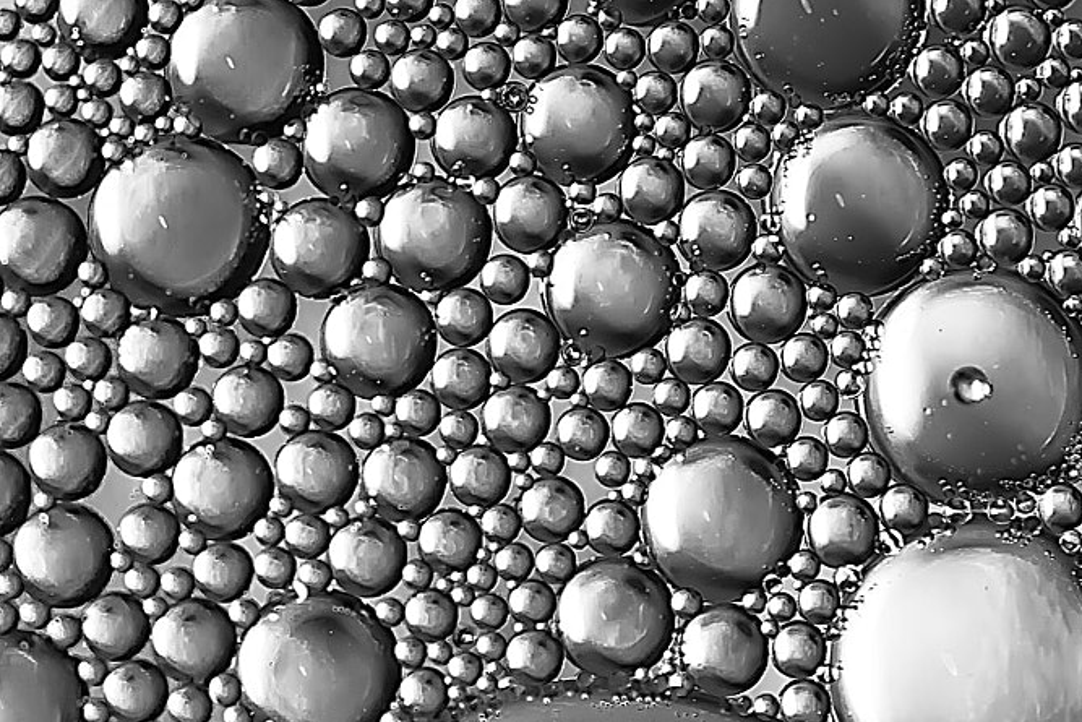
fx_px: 7575
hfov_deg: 8.1
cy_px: 173
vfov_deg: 5.5
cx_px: -105
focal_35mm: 252
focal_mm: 105
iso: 800
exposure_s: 1/125
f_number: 10
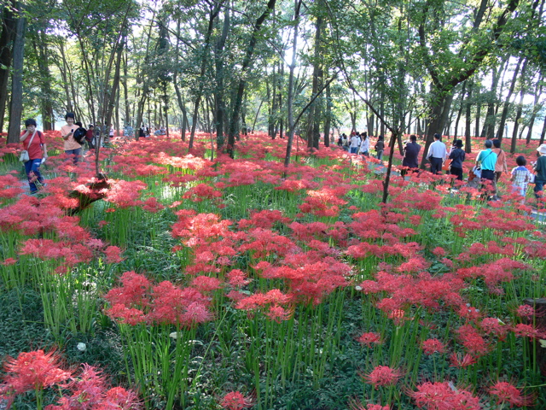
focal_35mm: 35
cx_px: 273
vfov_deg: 40.7
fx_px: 552
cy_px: 205
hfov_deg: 52.6
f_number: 2.8
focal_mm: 7.4
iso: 80
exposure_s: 1/30
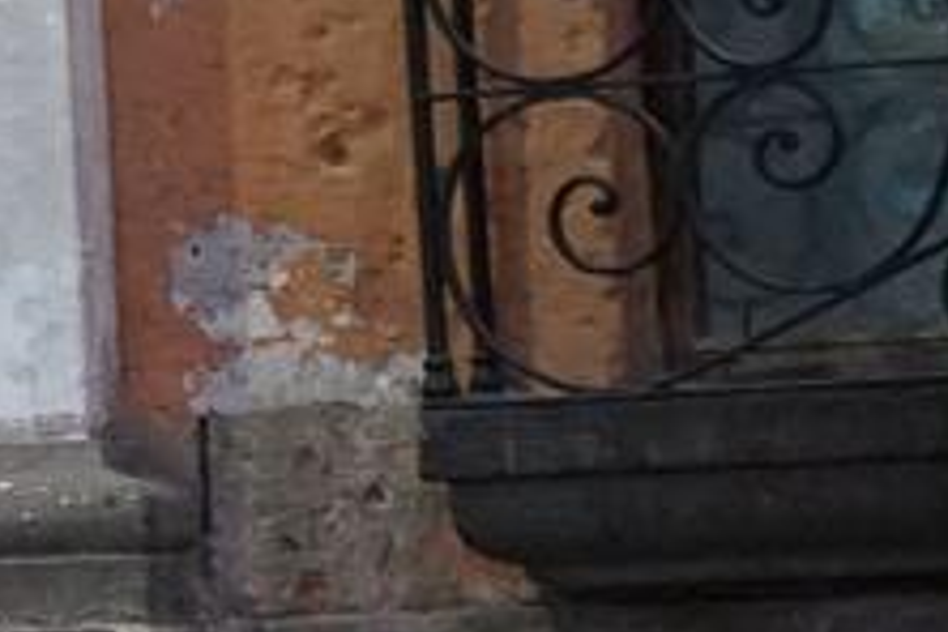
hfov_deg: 5.5
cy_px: 611
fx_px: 9637
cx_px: -1264
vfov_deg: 3.8
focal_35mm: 366
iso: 3200
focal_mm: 50
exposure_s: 1/25
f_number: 5.6
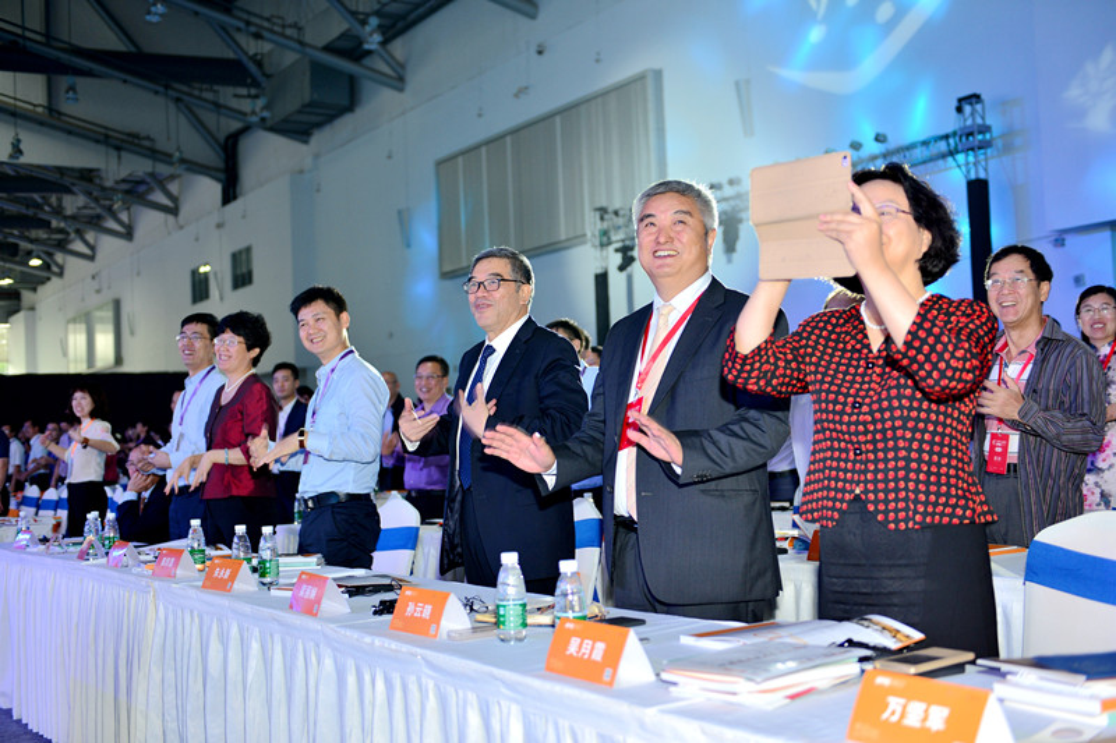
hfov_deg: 46.4
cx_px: 558
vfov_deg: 31.9
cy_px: 372
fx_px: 1302
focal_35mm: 42
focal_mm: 42
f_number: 2.8
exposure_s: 1/60
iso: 200
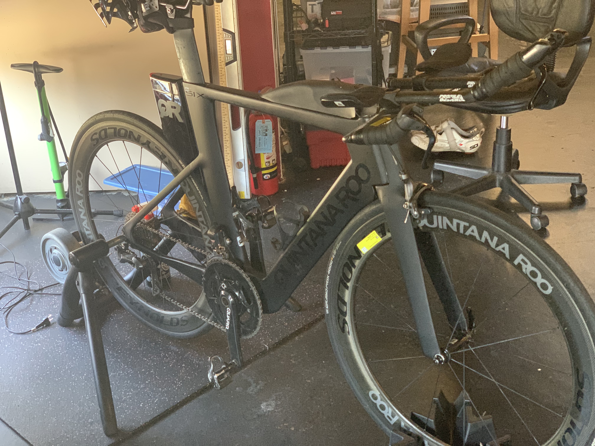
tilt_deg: -26.0
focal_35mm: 52
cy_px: 223
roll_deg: +3.4
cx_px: 298
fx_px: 894
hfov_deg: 36.8
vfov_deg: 28.0
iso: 400
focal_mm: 6
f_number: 2.4
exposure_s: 1/52
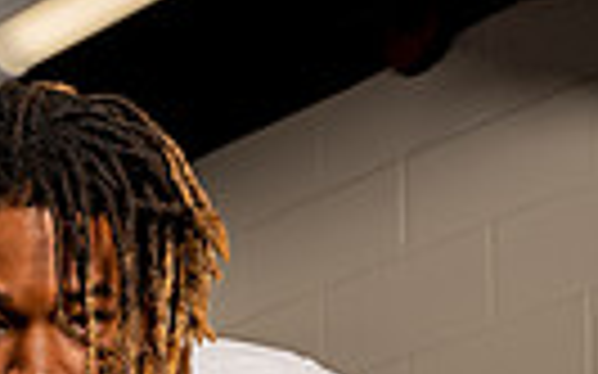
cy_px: 1005
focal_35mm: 134
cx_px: 76
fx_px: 2183
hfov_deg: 15.4
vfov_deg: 8.6
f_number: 8
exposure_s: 1/250
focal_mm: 39
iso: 64
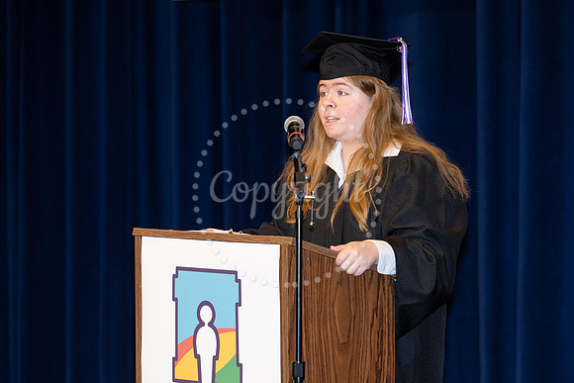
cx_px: 324
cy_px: 191
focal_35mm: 226
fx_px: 3602
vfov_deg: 6.1
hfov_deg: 9.1
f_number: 5.6
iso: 1000
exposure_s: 1/80
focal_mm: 200
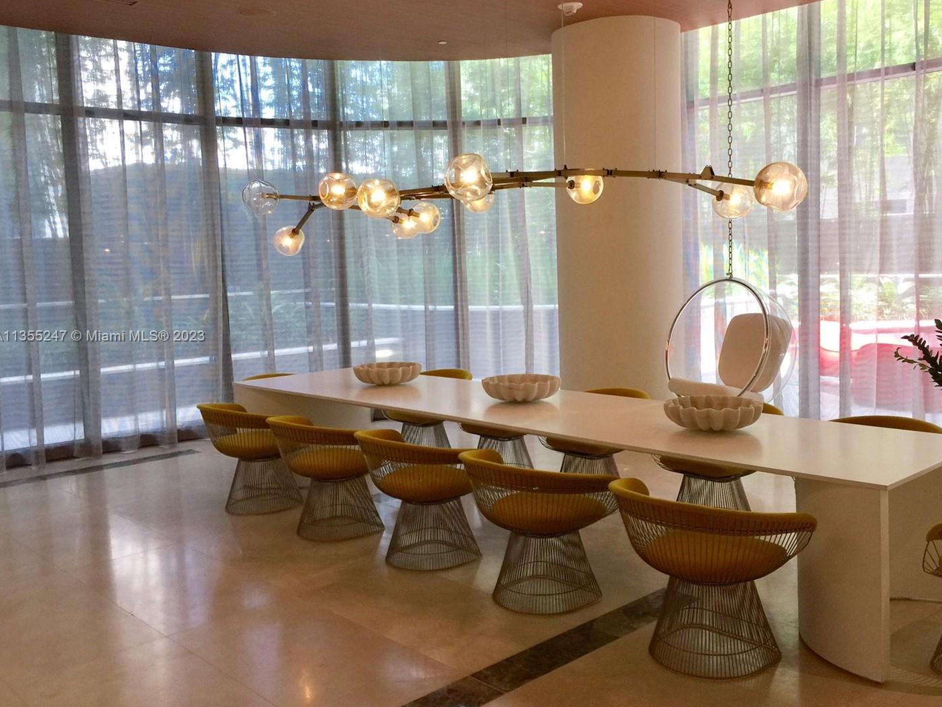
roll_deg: +1.3
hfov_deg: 55.2
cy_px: 337
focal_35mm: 33
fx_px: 898
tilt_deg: -3.0
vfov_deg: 42.9
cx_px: 527
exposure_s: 1/30
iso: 32
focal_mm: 4.15
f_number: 2.2
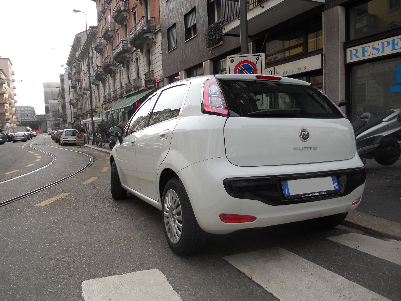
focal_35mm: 28
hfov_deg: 63.4
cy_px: 147
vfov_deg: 49.7
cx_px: 202
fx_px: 324
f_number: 3.2
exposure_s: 1/500
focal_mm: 4.9
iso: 80
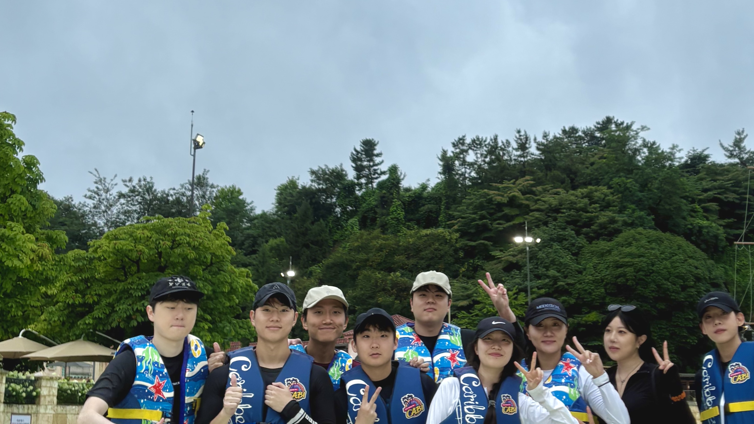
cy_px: 318
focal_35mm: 32
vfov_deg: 35.8
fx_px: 640
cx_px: 422
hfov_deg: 60.8
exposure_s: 1/430
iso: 50
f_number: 1.6
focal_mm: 5.96
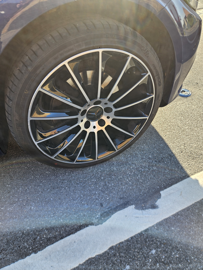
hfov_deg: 58.9
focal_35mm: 23
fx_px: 180
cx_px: 102
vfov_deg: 73.9
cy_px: 135
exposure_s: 1/143
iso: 25
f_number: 1.8
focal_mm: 5.4
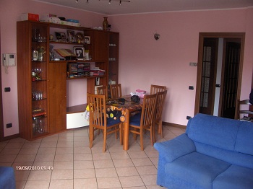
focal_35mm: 35
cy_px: 94
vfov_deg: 40.7
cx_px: 126
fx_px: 256
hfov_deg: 52.7
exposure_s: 1/60
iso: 100
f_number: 2.6
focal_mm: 5.8
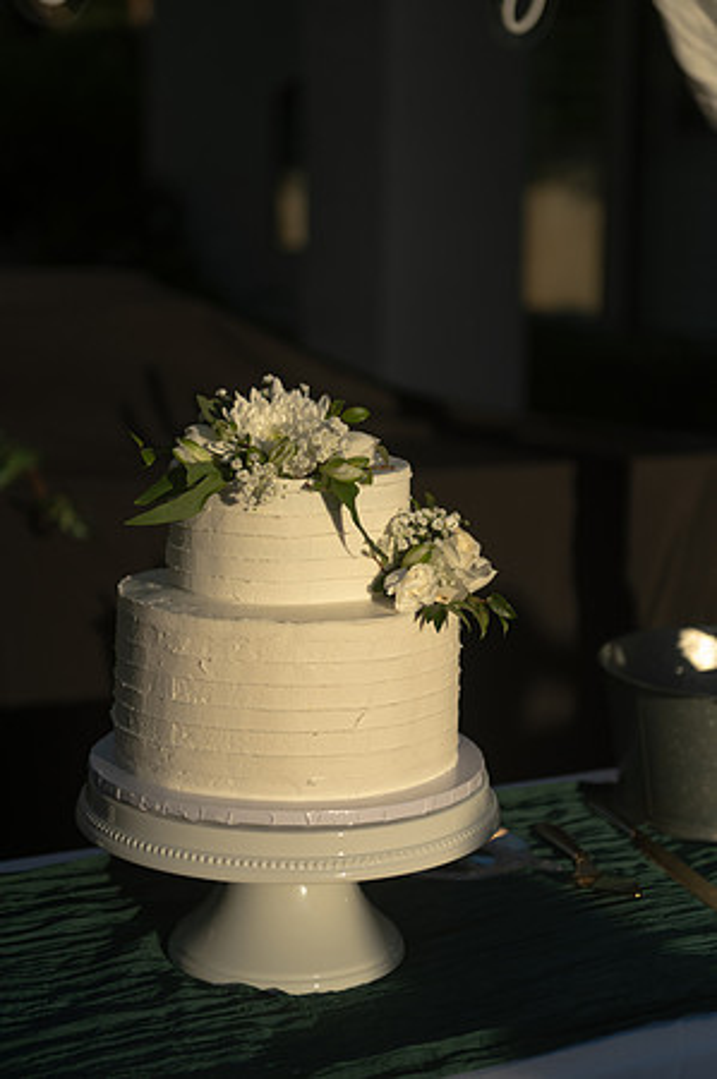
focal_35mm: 70
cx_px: 358
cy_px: 540
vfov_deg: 28.9
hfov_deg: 19.4
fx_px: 2096
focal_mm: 70
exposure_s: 1/8000
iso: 400
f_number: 2.8
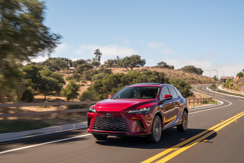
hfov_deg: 43.6
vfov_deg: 29.8
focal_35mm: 45
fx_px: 305
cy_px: 96
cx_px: 127
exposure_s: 1/25
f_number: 13
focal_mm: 38
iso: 125
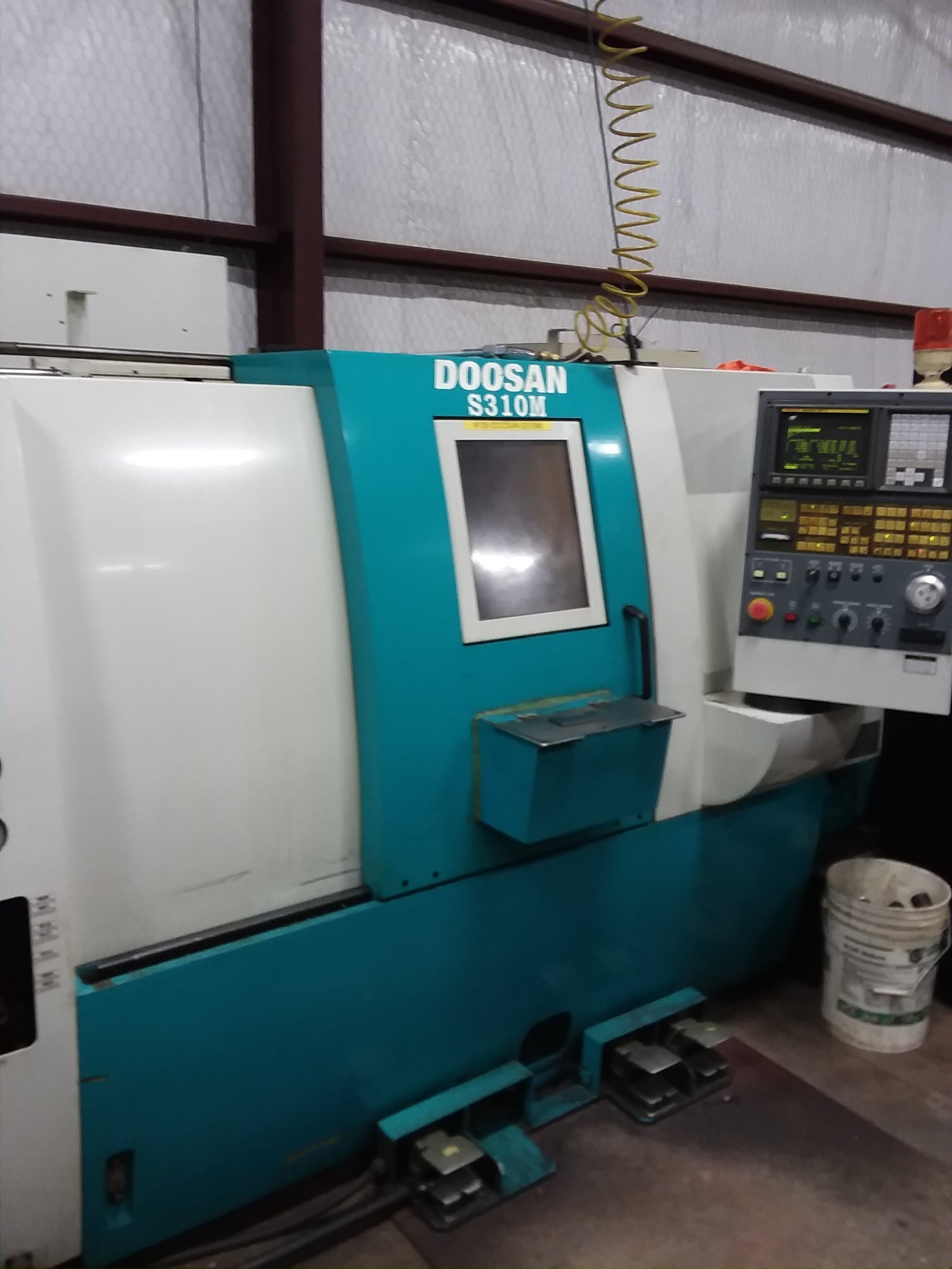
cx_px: 476
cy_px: 634
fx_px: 1063
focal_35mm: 29
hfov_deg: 48.2
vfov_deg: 61.7
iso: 100
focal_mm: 2.47
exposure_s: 1/30
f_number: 1.9
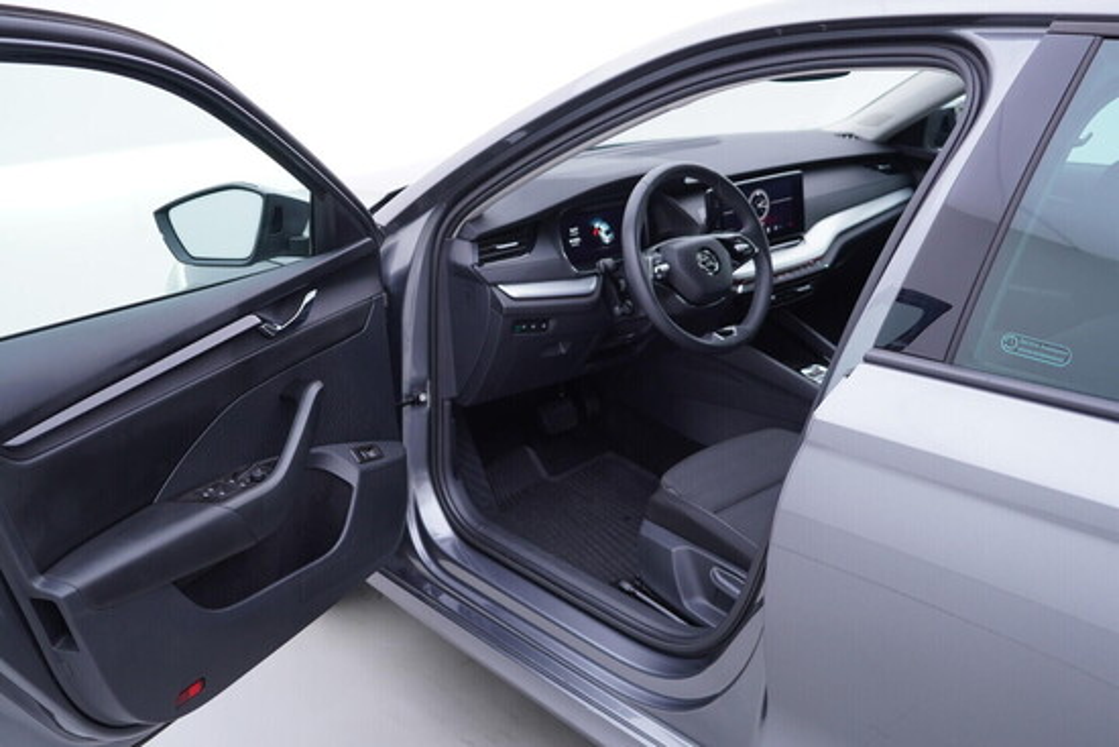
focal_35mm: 36
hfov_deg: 53.1
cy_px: 374
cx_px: 560
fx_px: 1119
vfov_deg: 36.9
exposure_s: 1/40
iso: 125
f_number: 2.8
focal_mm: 24
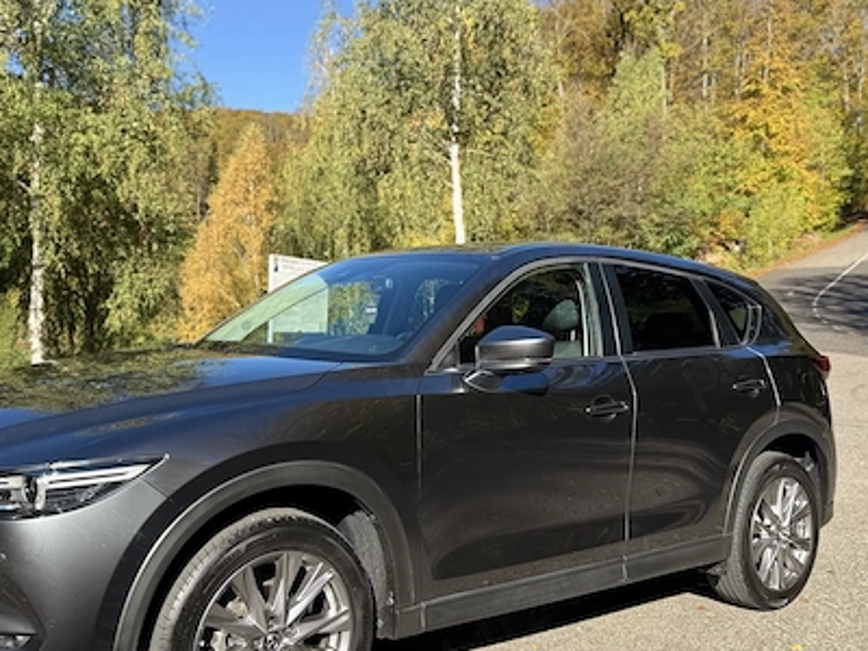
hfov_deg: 51.1
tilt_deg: +0.3
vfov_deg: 39.7
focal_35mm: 36
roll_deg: -0.8
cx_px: 360
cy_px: 317
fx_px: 903
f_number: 1.78
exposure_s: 1/1366
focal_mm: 6.76
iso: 80
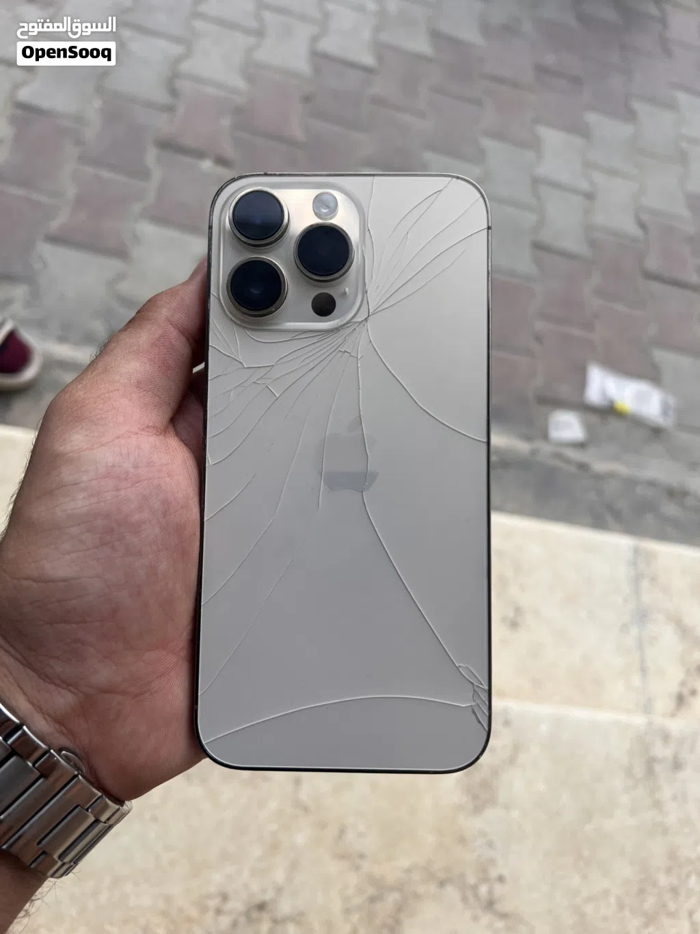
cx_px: 350
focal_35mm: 26
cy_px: 467
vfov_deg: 67.3
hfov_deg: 53.1
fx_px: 701
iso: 50
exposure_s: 1/345
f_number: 1.5
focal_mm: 5.7
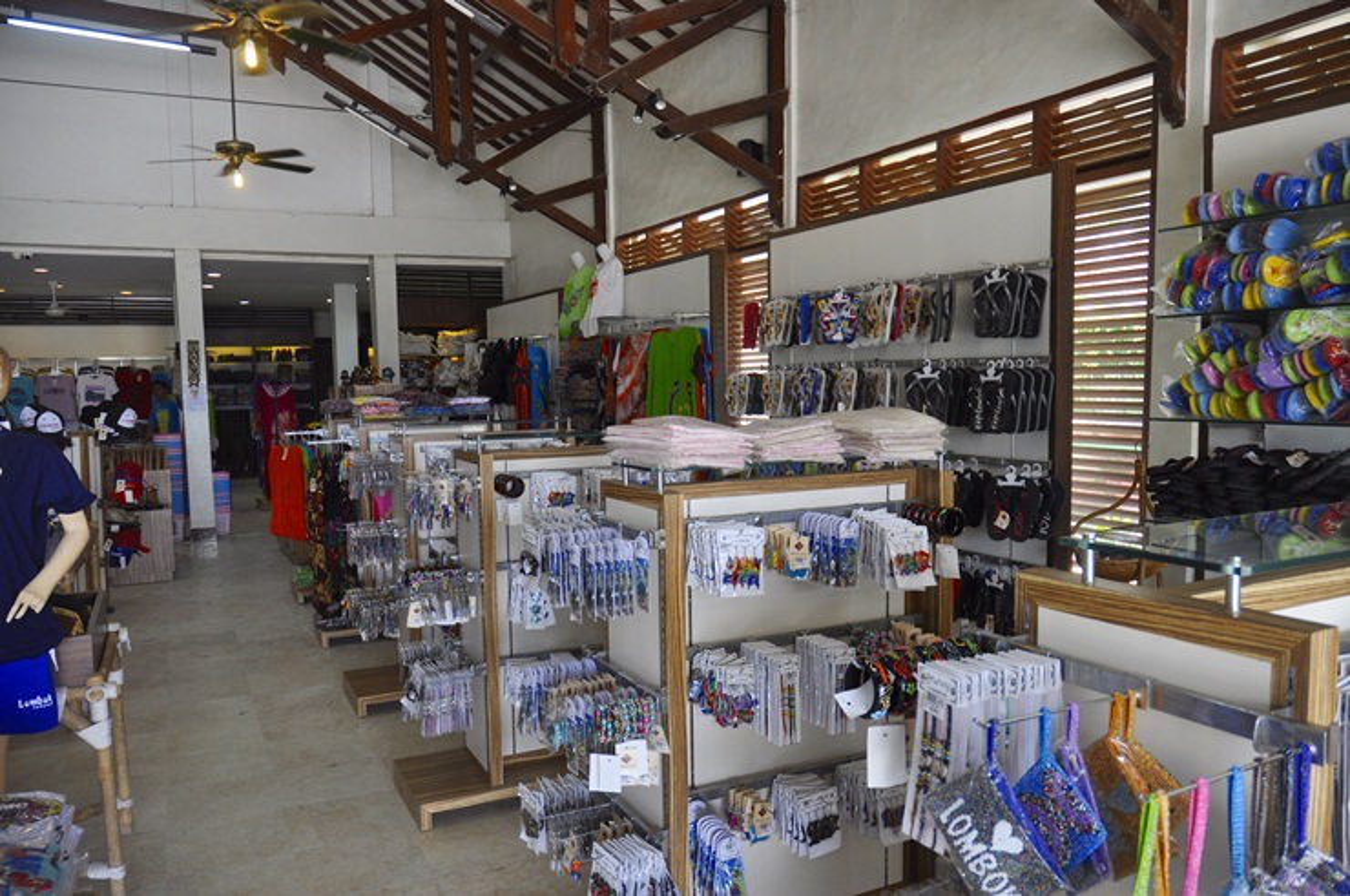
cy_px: 448
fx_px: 1011
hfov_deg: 67.5
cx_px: 675
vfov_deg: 47.8
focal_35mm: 27
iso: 400
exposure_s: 1/80
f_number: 4.5
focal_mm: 18
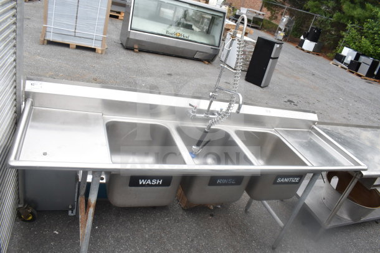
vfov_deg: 48.0
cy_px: 126
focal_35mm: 27
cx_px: 190
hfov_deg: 67.4
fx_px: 285
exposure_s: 1/125
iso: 200
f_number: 6.3
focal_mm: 18
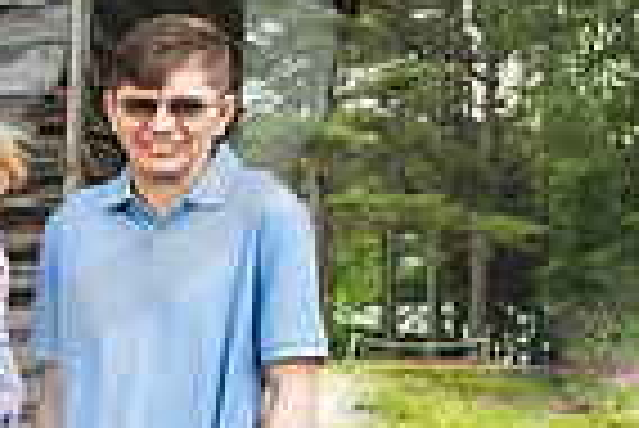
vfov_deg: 11.9
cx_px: -378
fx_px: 2026
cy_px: 417
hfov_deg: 16.1
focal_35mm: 114
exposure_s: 1/200
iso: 200
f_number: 5.6
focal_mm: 28
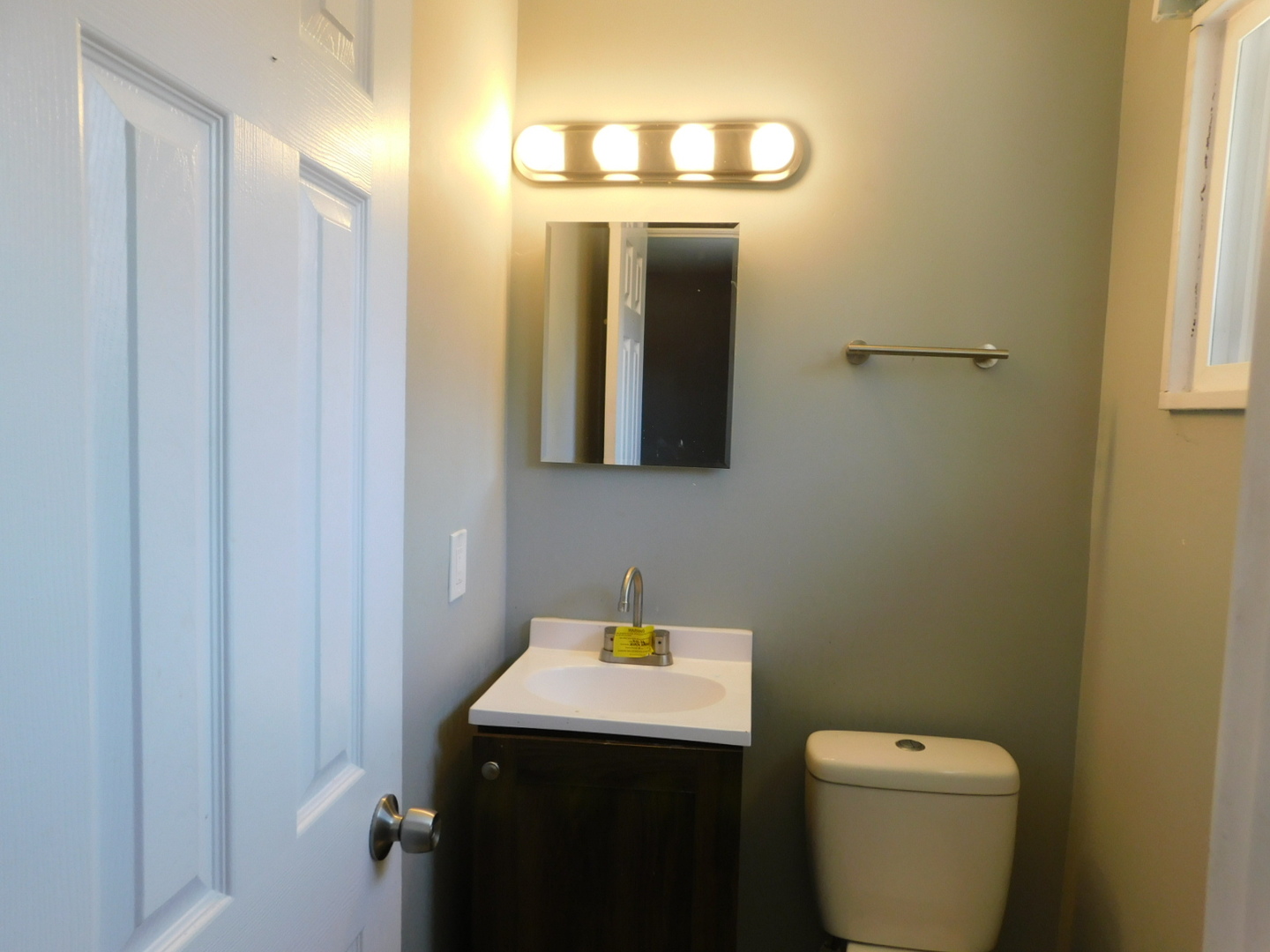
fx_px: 844
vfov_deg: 58.9
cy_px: 476
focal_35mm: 23
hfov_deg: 73.9
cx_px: 635
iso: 125
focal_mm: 4
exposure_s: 1/60
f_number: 3
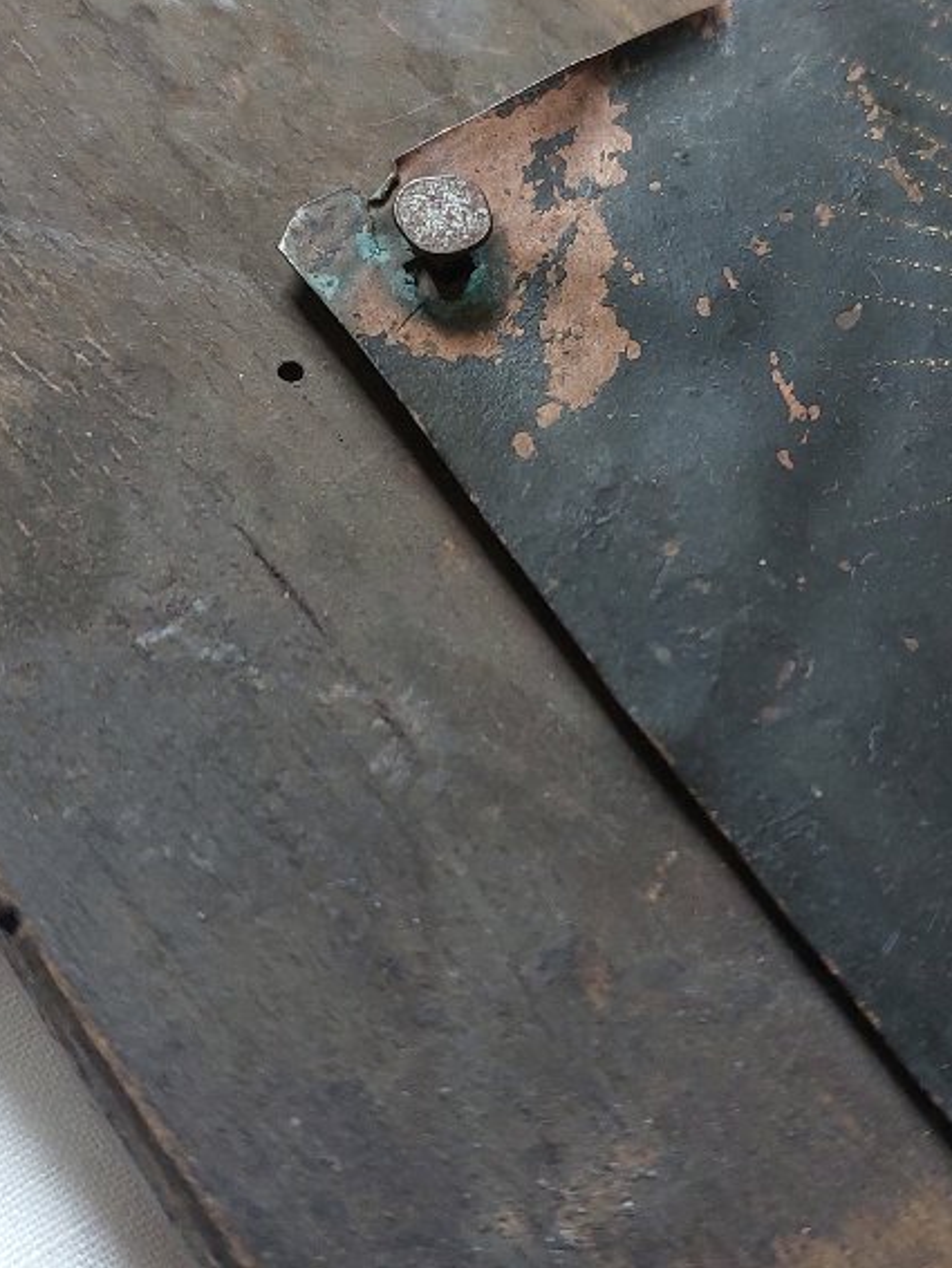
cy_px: 466
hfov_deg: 27.5
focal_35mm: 53
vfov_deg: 35.9
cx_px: 564
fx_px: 1942
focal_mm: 5.23
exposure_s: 1/50
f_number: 1.8
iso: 200
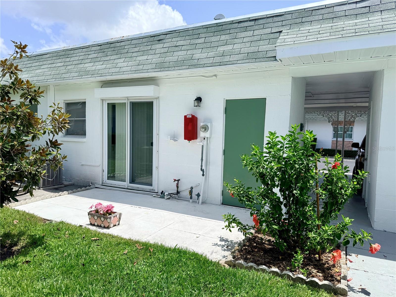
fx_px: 275
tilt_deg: -2.9
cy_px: 148
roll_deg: -1.4
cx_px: 198
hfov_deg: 71.6
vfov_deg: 56.8
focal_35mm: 24
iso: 80
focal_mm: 6.76
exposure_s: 1/5714
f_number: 1.78
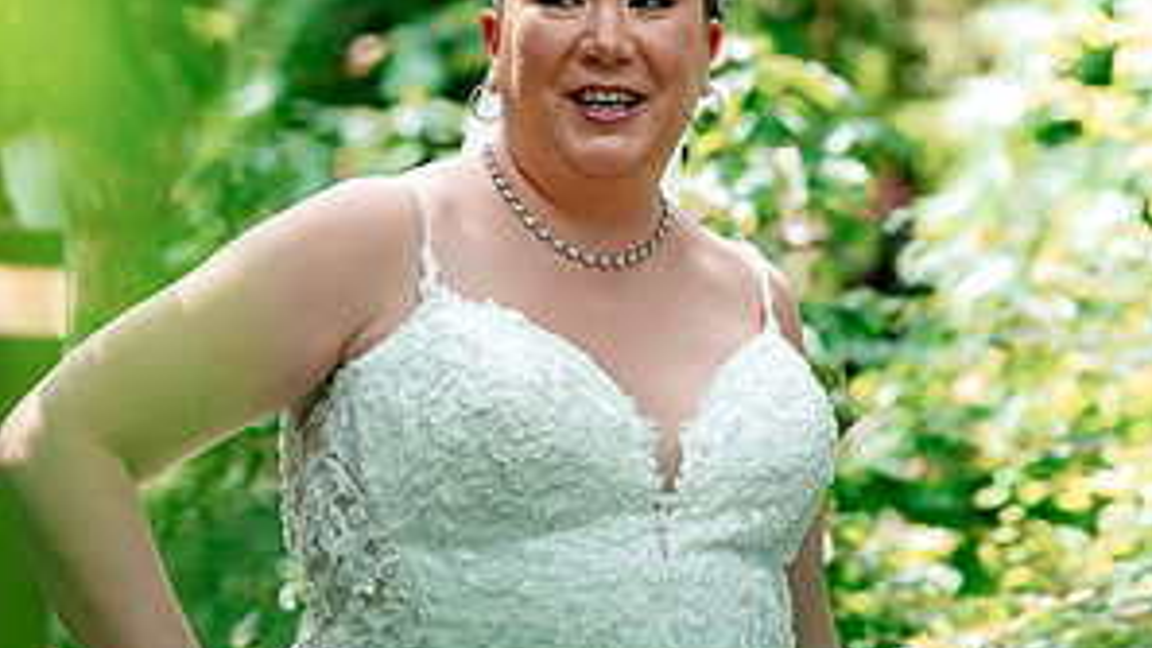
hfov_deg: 12.8
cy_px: 213
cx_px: 578
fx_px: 5131
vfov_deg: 7.2
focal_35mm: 168
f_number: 3.5
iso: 320
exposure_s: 1/400
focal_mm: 106
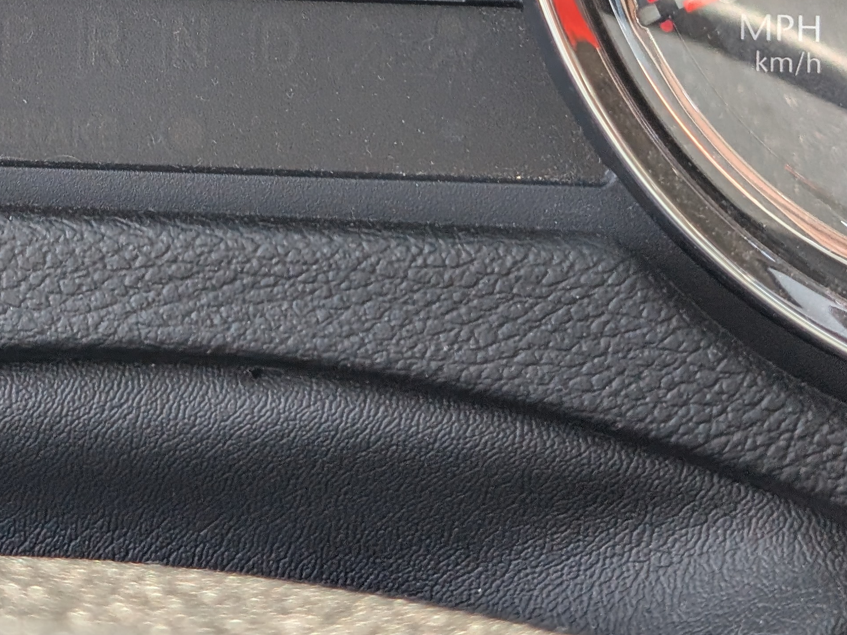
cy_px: -266
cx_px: 189
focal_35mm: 105
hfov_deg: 18.6
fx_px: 2569
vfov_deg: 13.4
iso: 23
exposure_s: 1/121
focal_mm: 6.9
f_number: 1.68
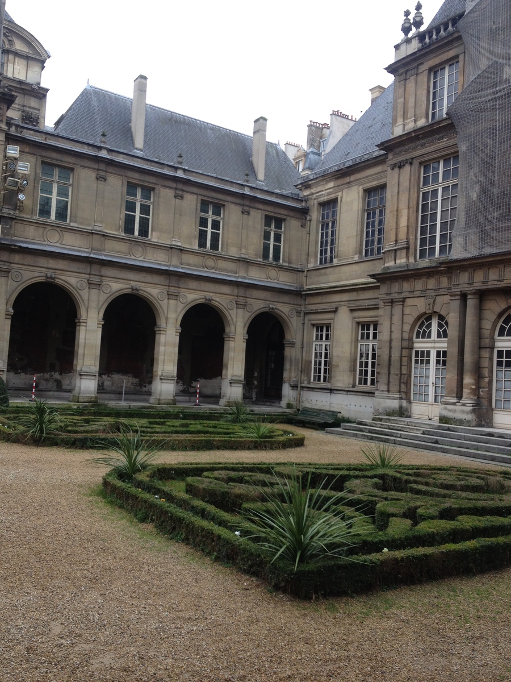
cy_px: 341
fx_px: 689
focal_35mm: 35
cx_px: 256
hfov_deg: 40.7
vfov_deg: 52.6
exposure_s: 1/120
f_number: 2.4
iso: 64
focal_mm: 4.28
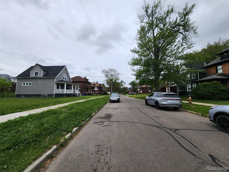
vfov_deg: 89.9
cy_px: 86
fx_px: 86
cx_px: 114
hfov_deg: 106.2
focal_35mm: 13
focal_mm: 2.2
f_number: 2.2
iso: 50
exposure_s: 1/2071
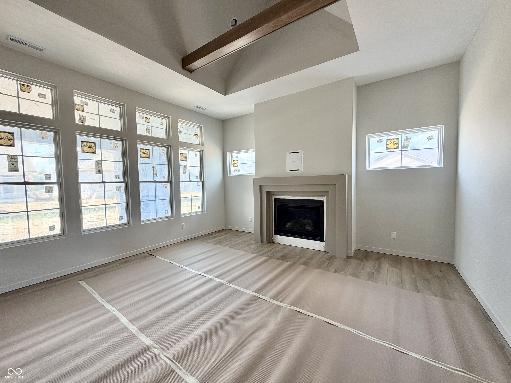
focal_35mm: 14
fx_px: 207
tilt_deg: -2.5
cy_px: 192
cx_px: 256
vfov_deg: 85.7
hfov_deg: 102.1
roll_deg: +0.8
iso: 125
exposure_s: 1/121
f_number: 2.2
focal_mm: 2.22
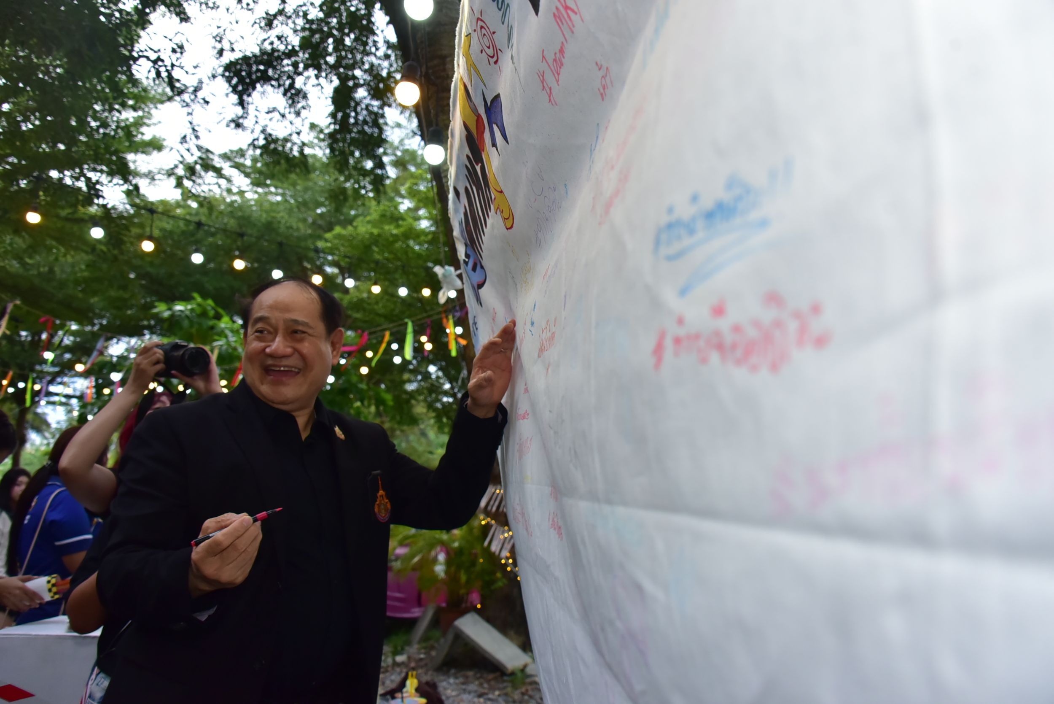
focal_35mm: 28
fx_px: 820
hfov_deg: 65.5
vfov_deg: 46.4
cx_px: 527
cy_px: 352
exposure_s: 1/200
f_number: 5.6
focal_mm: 28
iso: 1250
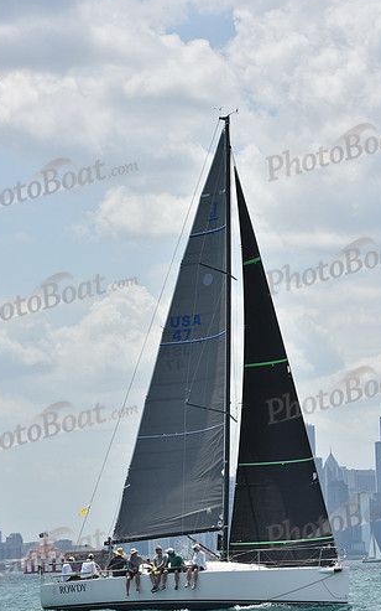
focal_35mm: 156
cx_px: 202
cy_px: 346
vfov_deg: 13.4
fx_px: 2592
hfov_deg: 8.4
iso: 250
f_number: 8
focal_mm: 130
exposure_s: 1/1250
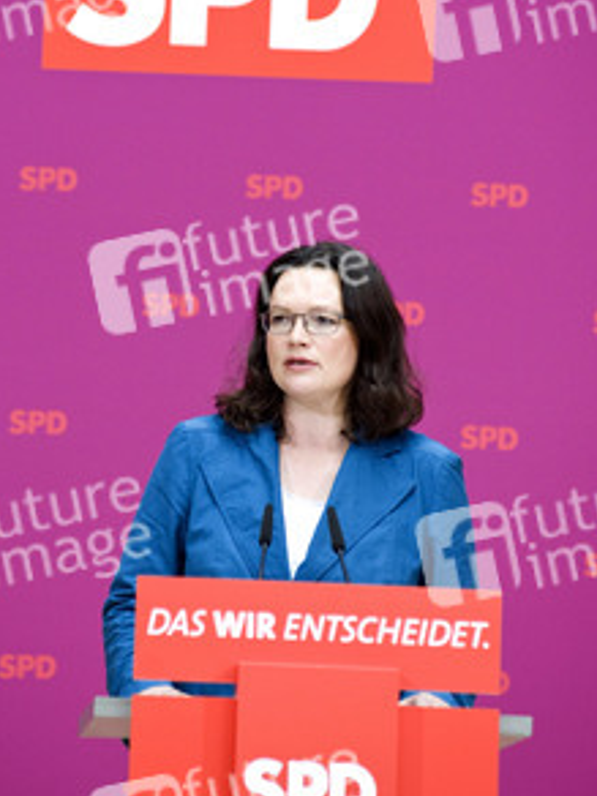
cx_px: 309
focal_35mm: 224
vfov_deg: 8.8
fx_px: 5151
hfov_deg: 6.6
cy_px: 406
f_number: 4.5
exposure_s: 1/800
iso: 1600
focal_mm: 170
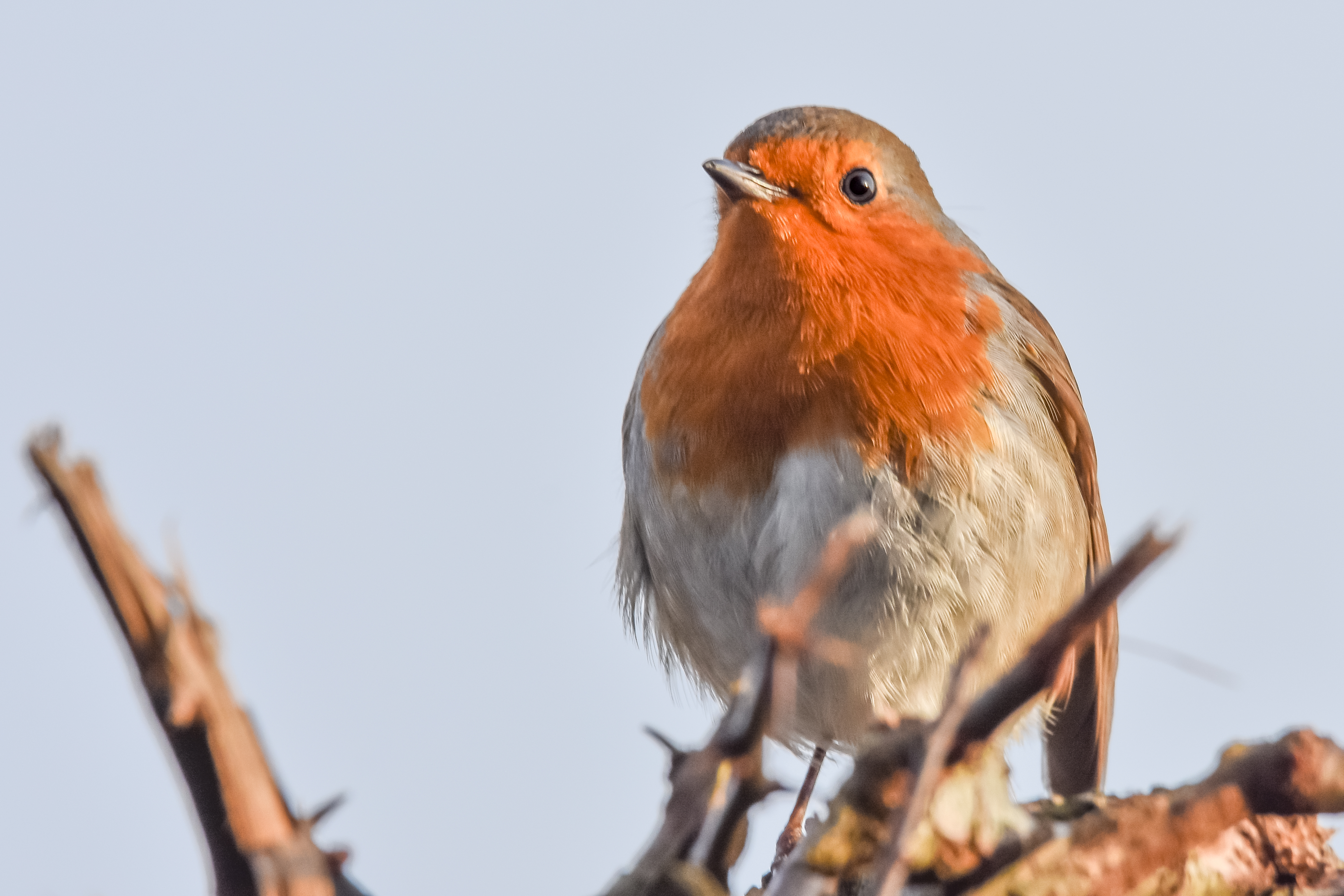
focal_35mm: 600
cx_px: 672
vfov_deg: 2.3
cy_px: 448
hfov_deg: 3.4
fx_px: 22398
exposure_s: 1/640
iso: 640
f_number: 10
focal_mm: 400
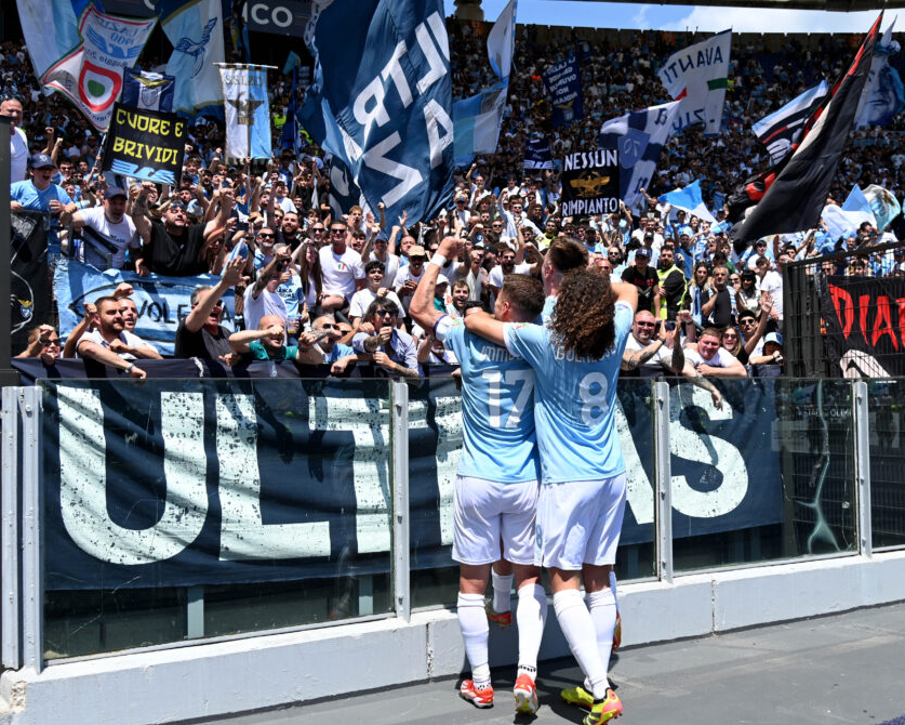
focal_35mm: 39
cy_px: 367
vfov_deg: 38.2
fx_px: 1045
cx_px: 503
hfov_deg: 46.8
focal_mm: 34
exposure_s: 1/1250
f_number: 5.6
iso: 250
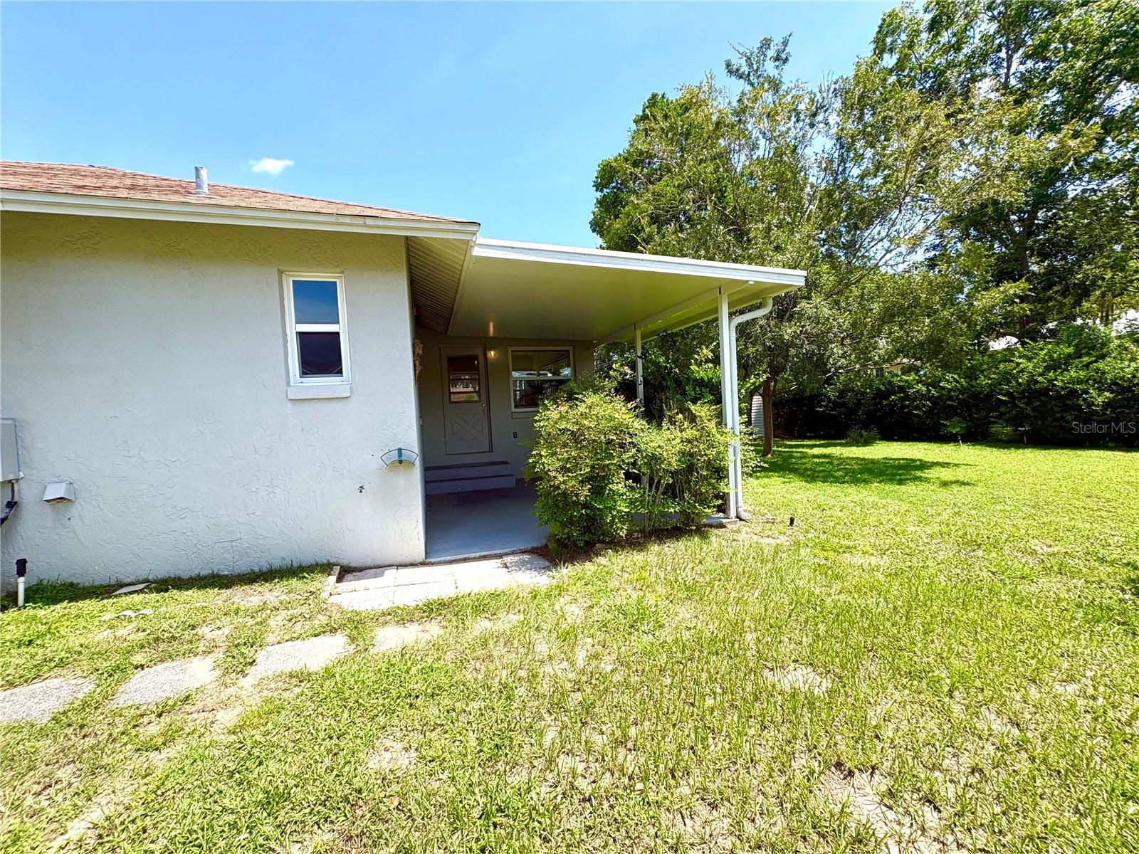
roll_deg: +3.4
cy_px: 427
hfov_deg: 102.1
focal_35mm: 14
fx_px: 461
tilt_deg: -2.5
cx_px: 570
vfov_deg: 85.7
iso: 50
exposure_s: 1/804
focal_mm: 2.22
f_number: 2.2
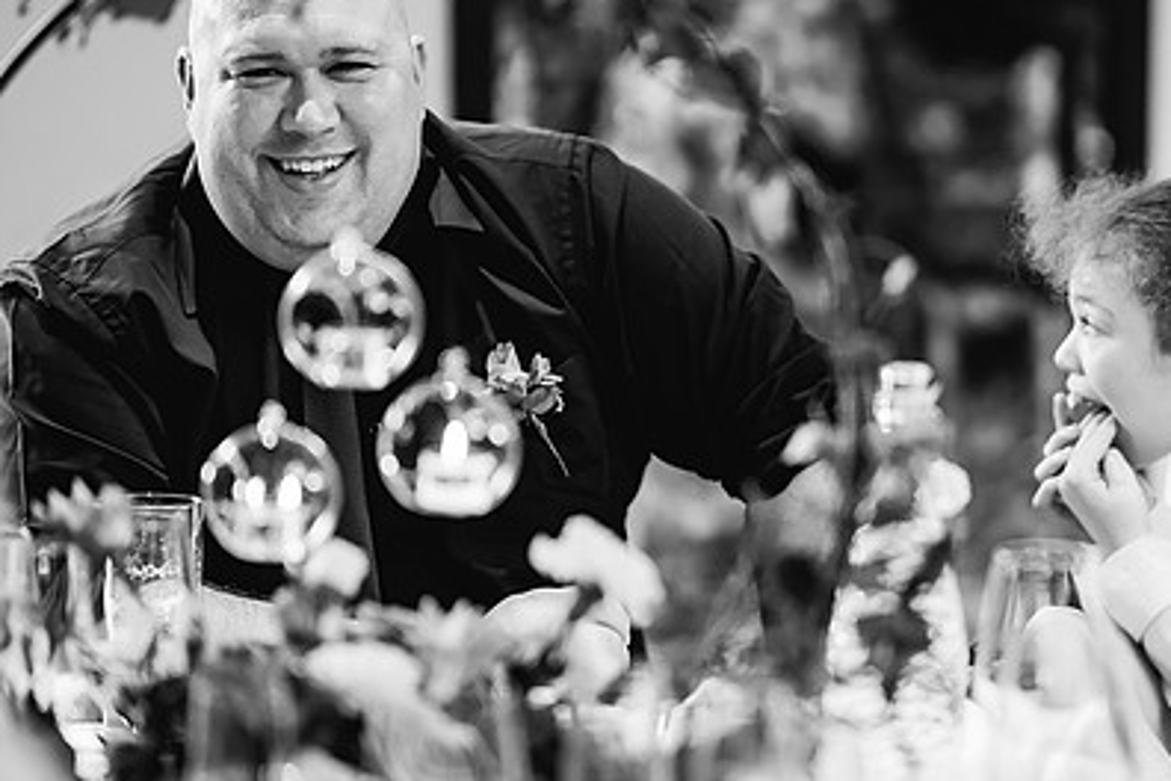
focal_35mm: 134
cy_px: 362
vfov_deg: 10.2
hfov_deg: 15.3
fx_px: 4358
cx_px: 766
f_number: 1.4
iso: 1600
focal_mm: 85
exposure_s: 1/250
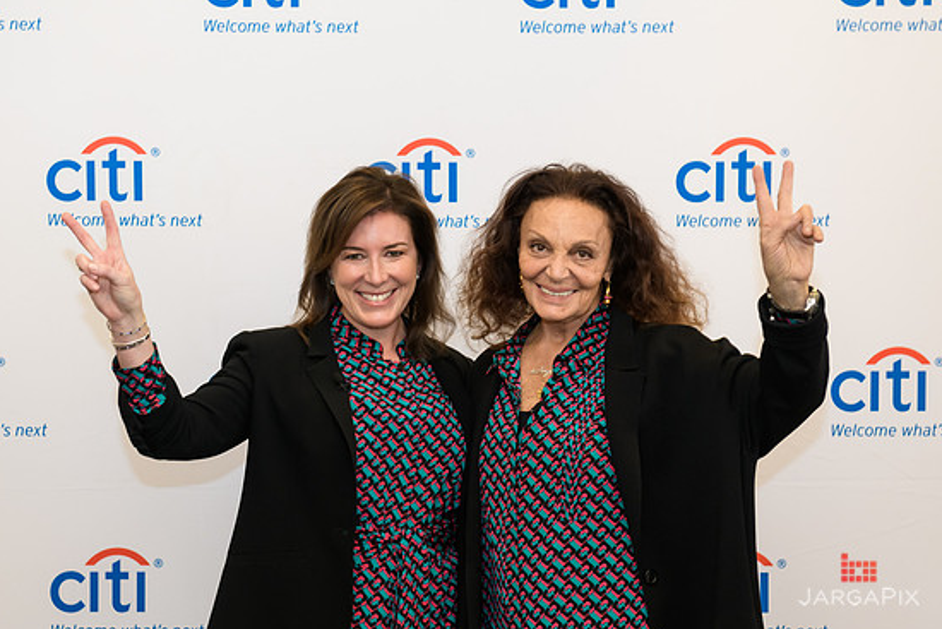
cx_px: 377
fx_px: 2146
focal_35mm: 82
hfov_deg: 24.7
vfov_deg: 16.7
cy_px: 302
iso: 800
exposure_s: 1/125
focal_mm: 66
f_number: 4
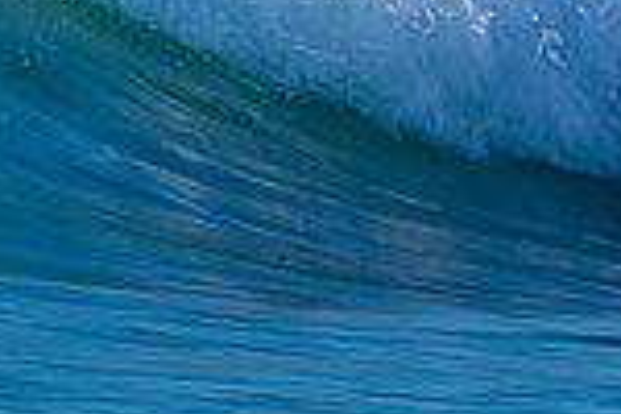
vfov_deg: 0.5
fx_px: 49883
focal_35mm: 2892
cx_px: -563
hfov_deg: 0.7
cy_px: -151
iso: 100
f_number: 25
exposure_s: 1/20
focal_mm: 500
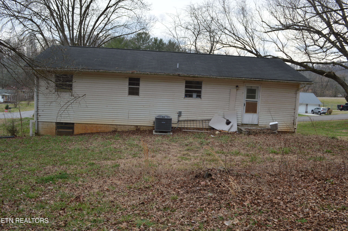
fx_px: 319
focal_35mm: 33
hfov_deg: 57.3
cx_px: 174
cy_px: 116
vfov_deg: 39.9
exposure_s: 1/125
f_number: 8
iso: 100
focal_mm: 22
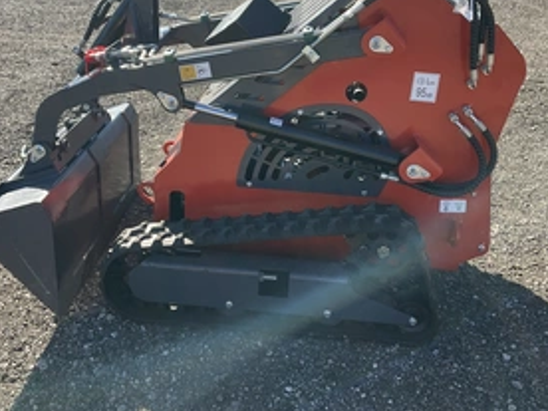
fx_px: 665
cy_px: 129
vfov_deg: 34.0
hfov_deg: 44.7
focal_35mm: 42
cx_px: 248
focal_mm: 3
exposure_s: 1/606
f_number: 1.8
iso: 25
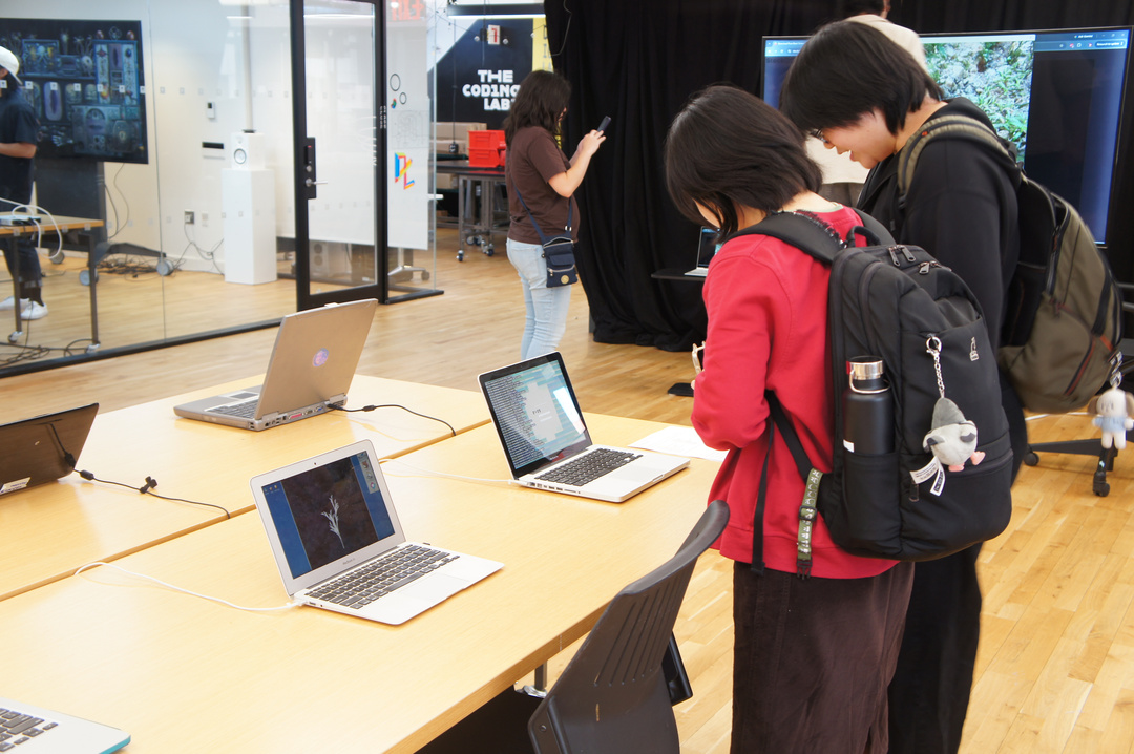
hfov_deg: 46.4
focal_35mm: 42
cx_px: 567
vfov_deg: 31.8
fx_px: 1322
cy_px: 377
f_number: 4
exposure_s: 1/15
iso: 200
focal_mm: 28
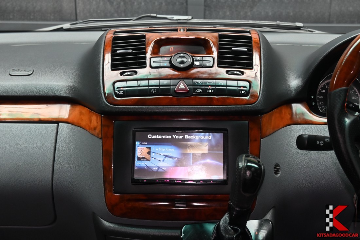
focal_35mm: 45
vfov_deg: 29.9
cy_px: 120
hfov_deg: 43.6
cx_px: 180
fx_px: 450
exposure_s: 1/30
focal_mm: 30.5
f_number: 5.6
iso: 800
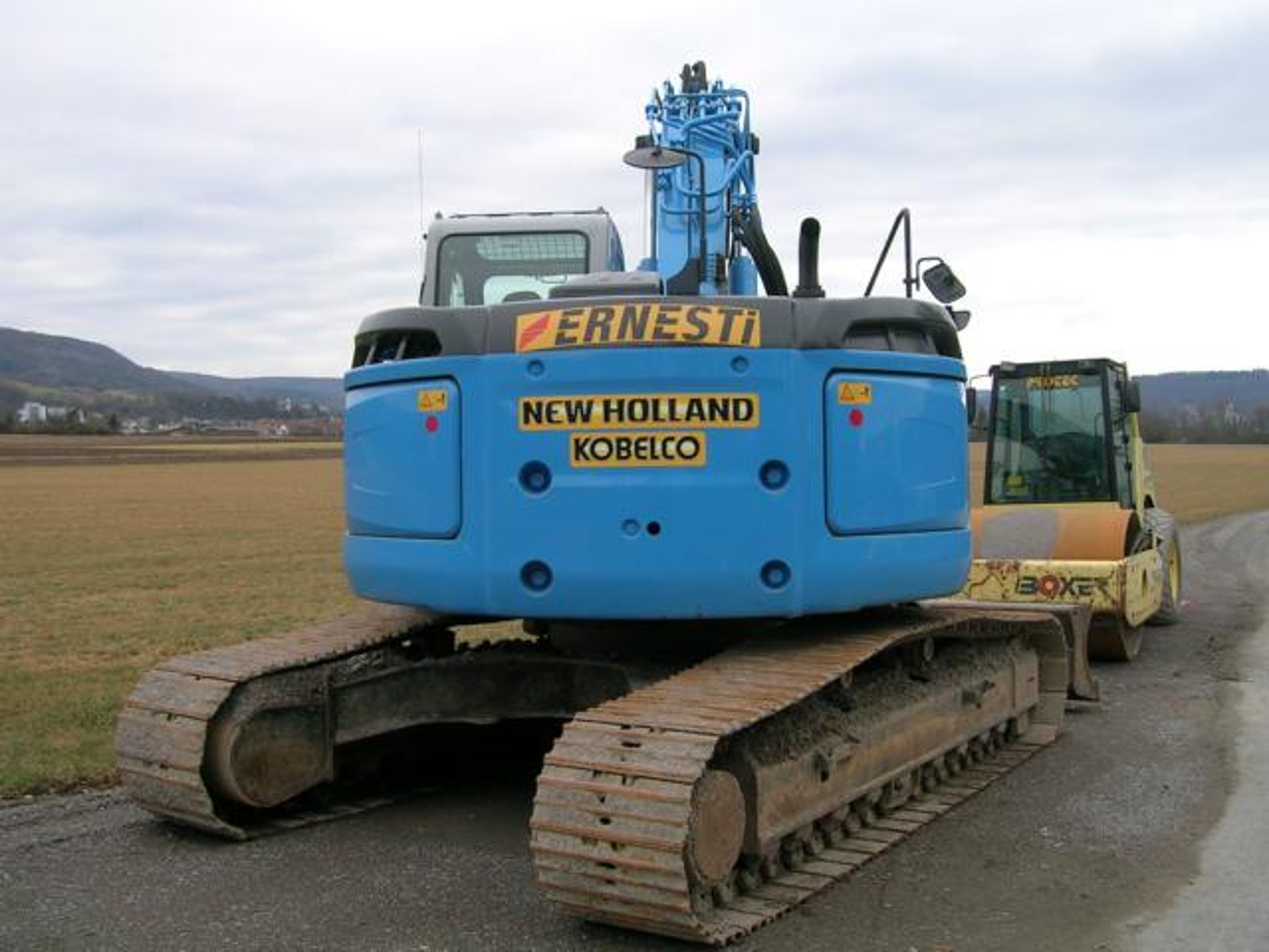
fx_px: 1283
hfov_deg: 52.6
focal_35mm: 35
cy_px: 476
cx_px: 634
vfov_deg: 40.7
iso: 50
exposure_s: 1/158
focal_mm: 5.4
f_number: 4.8
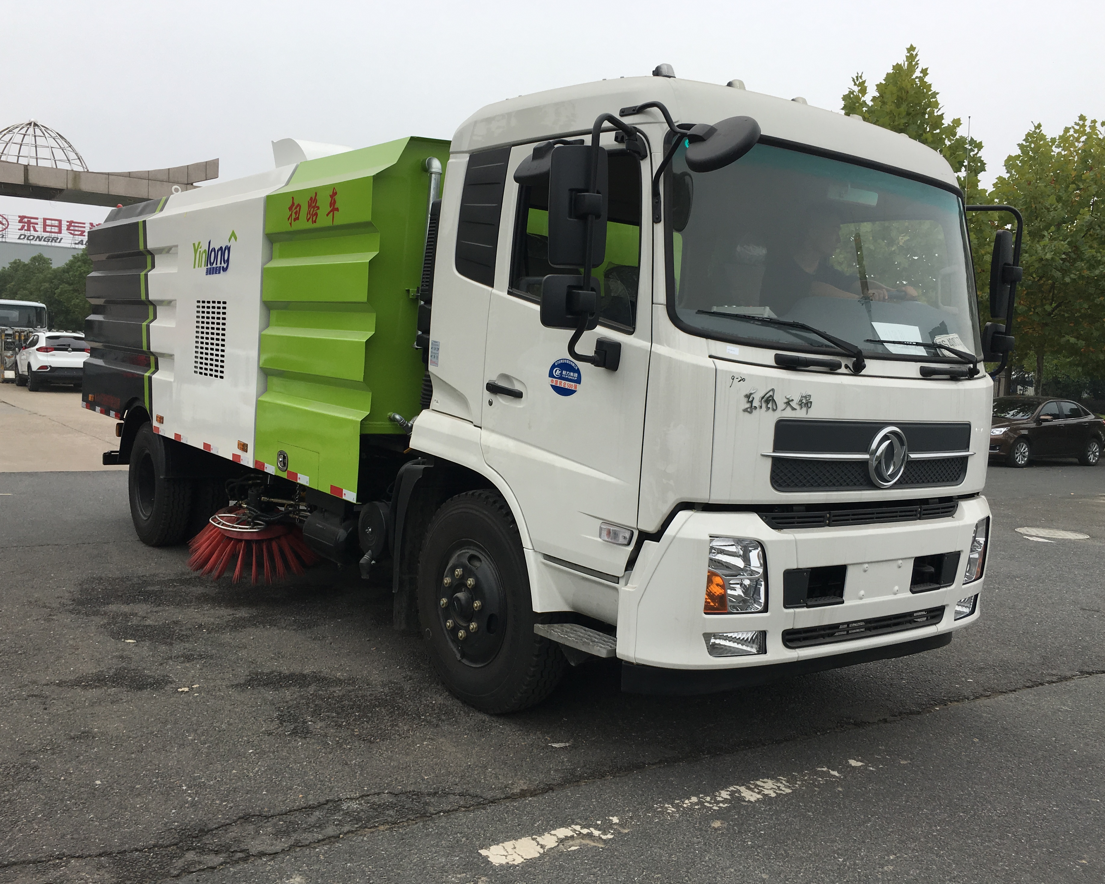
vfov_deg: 47.1
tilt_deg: -4.5
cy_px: 432
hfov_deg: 57.2
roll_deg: -1.6
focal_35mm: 31
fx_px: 1014
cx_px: 552
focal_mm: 4.15
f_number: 2.2
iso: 25
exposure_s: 1/1068
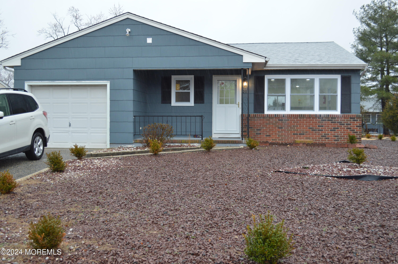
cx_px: 199
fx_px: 398
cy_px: 132
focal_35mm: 36
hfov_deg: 53.2
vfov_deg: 36.8
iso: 400
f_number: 4
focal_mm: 24
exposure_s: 1/60
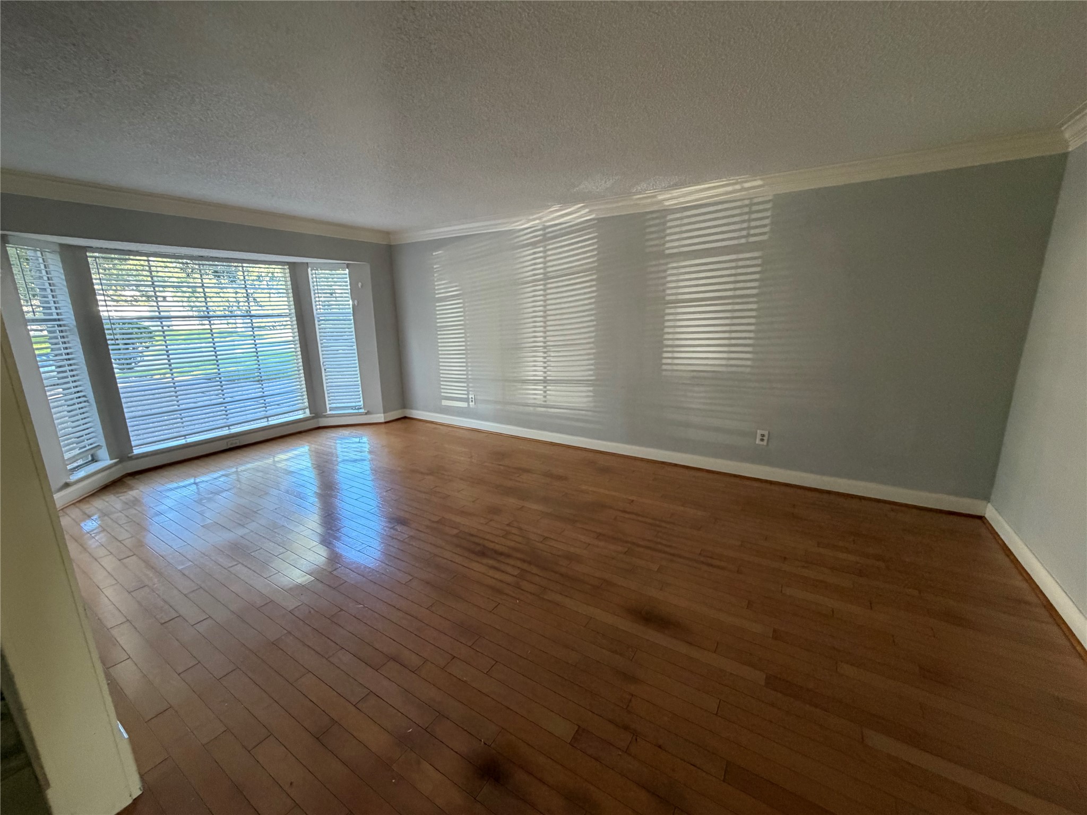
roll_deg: +1.2
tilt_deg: -14.0
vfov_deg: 85.7
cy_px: 408
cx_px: 544
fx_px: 440
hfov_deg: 102.1
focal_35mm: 14
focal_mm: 2.22
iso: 320
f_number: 2.2
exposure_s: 1/79
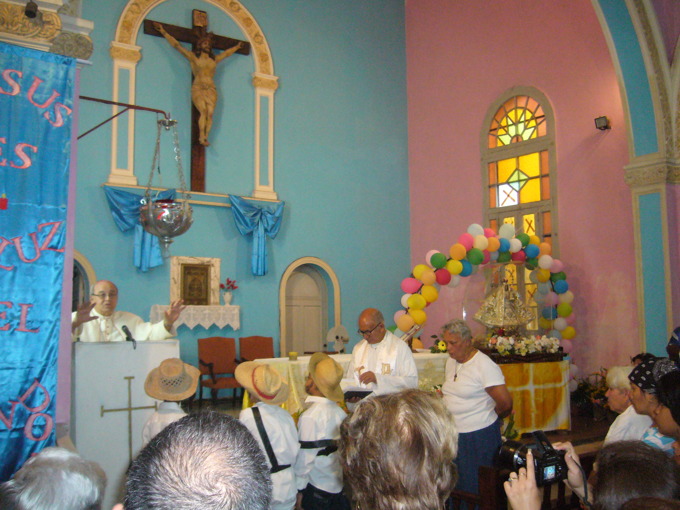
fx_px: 688
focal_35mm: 35
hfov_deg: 52.6
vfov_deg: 40.7
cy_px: 255
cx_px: 340
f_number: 2.8
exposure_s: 1/30
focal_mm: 5.8
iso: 400
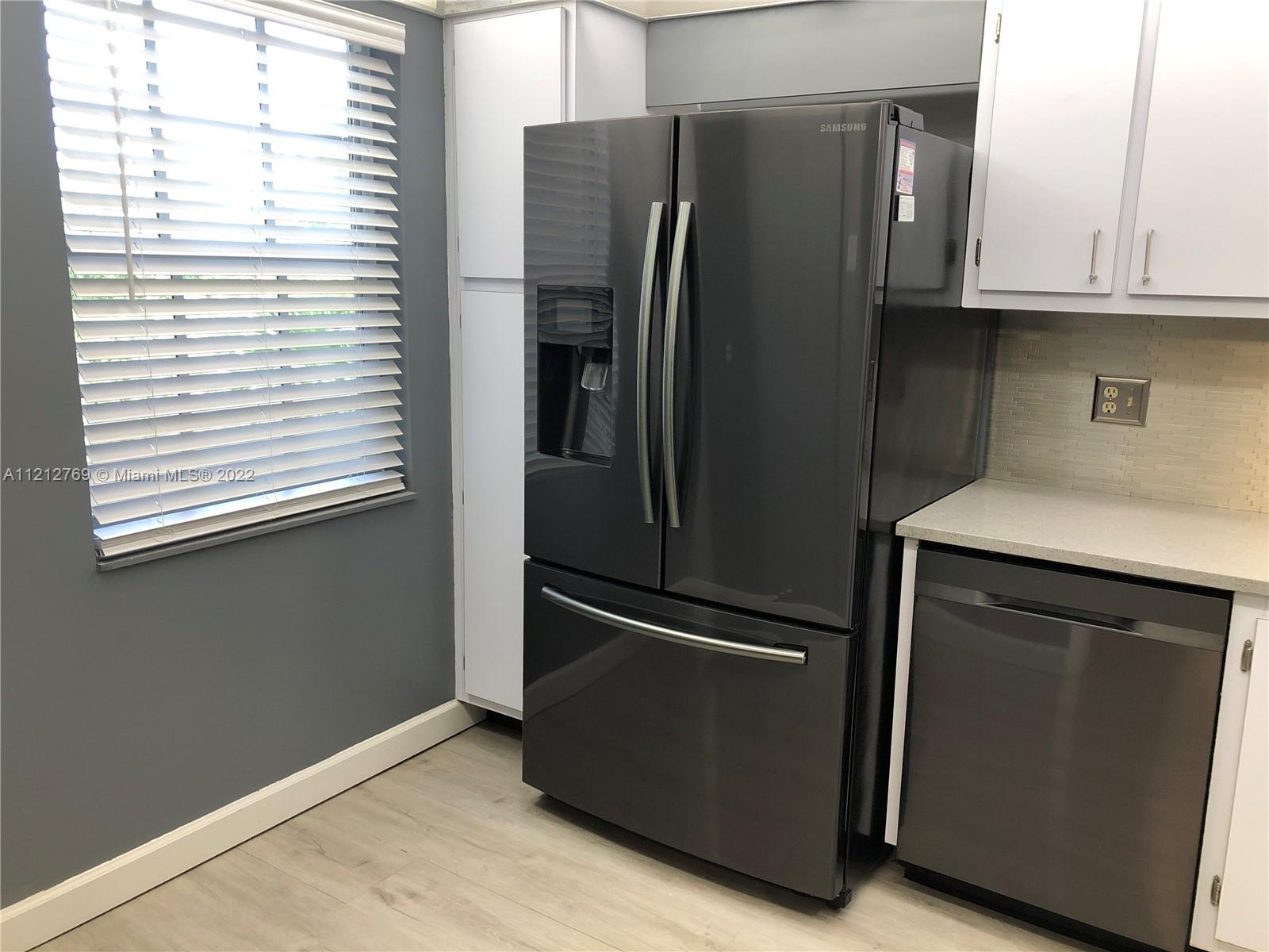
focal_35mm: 28
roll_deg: -0.3
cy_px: 476
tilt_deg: -10.0
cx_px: 634
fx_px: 1026
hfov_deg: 63.4
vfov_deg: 49.7
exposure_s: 1/30
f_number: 1.8
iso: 32
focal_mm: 3.99
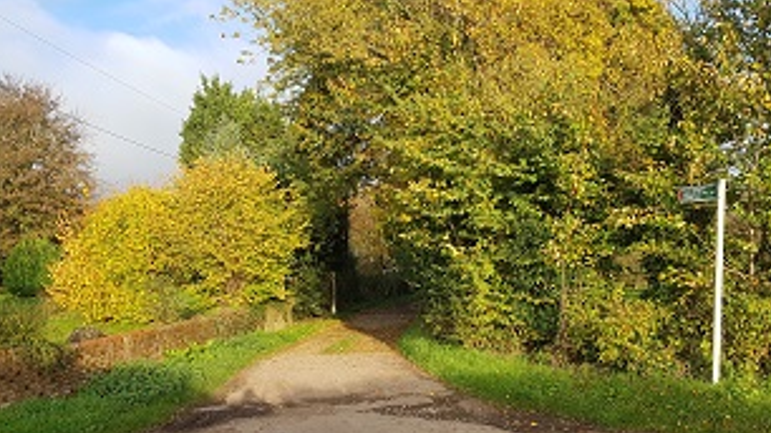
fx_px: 756
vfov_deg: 31.4
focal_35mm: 37
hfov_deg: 54.0
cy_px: 330
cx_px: 396
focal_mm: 4.2
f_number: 1.7
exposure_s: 1/752
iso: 50
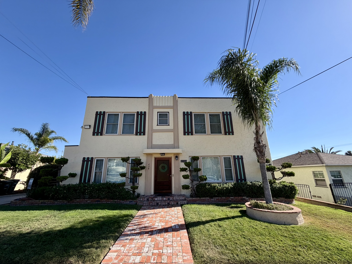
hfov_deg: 102.1
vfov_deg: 85.7
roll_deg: +1.2
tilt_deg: +15.2
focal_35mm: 14
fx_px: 142
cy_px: 132
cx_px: 176
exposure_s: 1/770
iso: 32
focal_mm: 2.22
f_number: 2.2
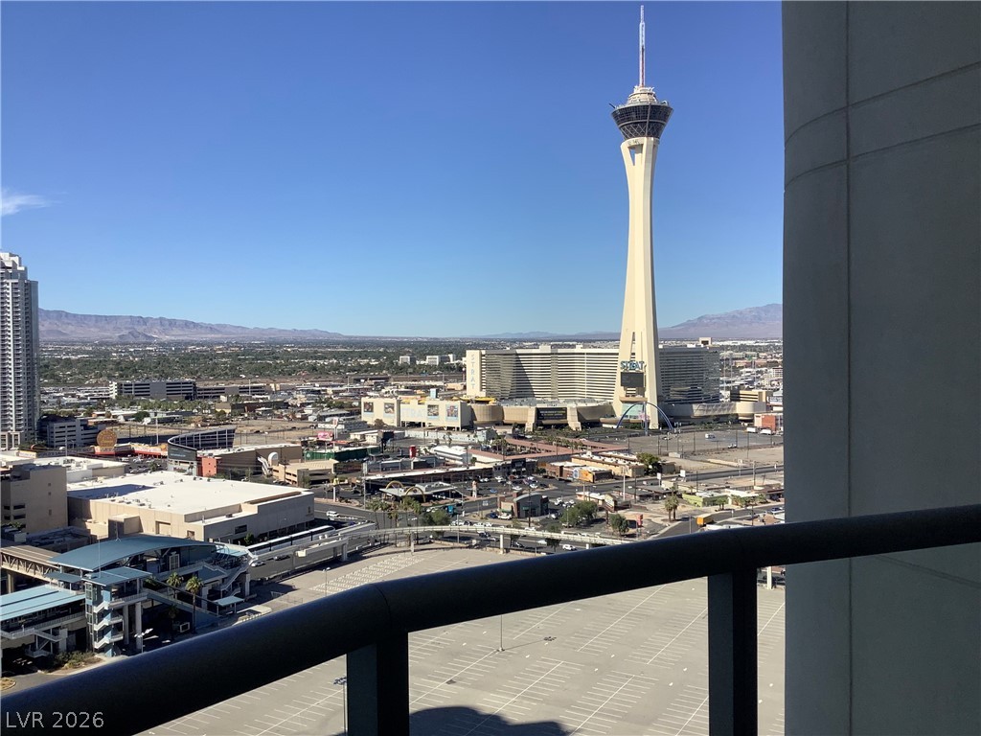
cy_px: 368
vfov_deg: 45.4
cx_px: 490
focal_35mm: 31
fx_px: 879
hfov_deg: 58.4
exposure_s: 1/2146
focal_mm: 3.3
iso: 25
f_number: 2.4
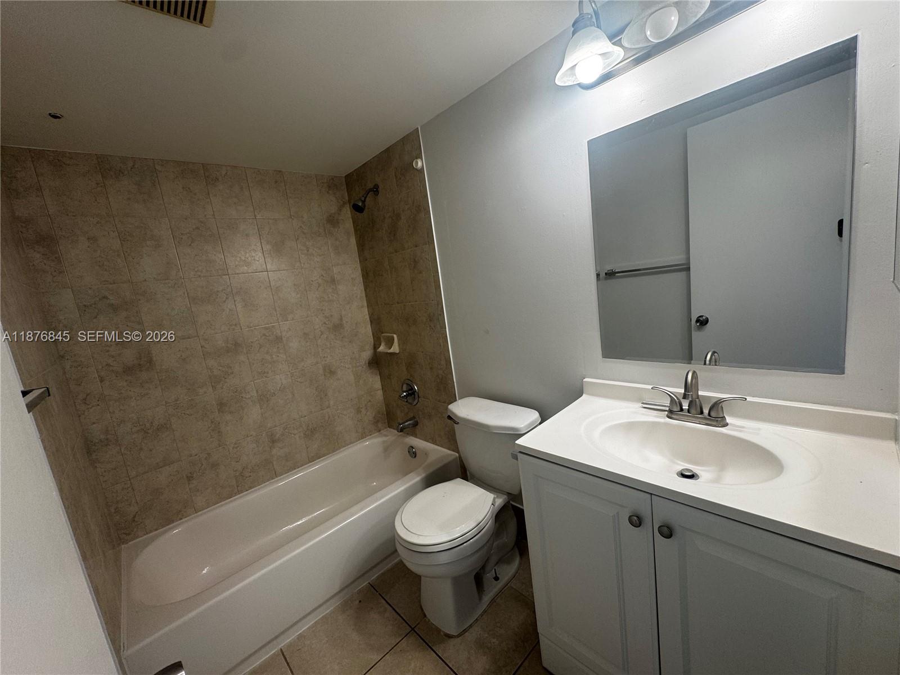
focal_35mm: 14
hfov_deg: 102.1
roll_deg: +8.1
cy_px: 338
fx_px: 364
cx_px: 450
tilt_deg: -10.1
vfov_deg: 85.7
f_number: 2.2
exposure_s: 1/120
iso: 80
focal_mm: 2.22
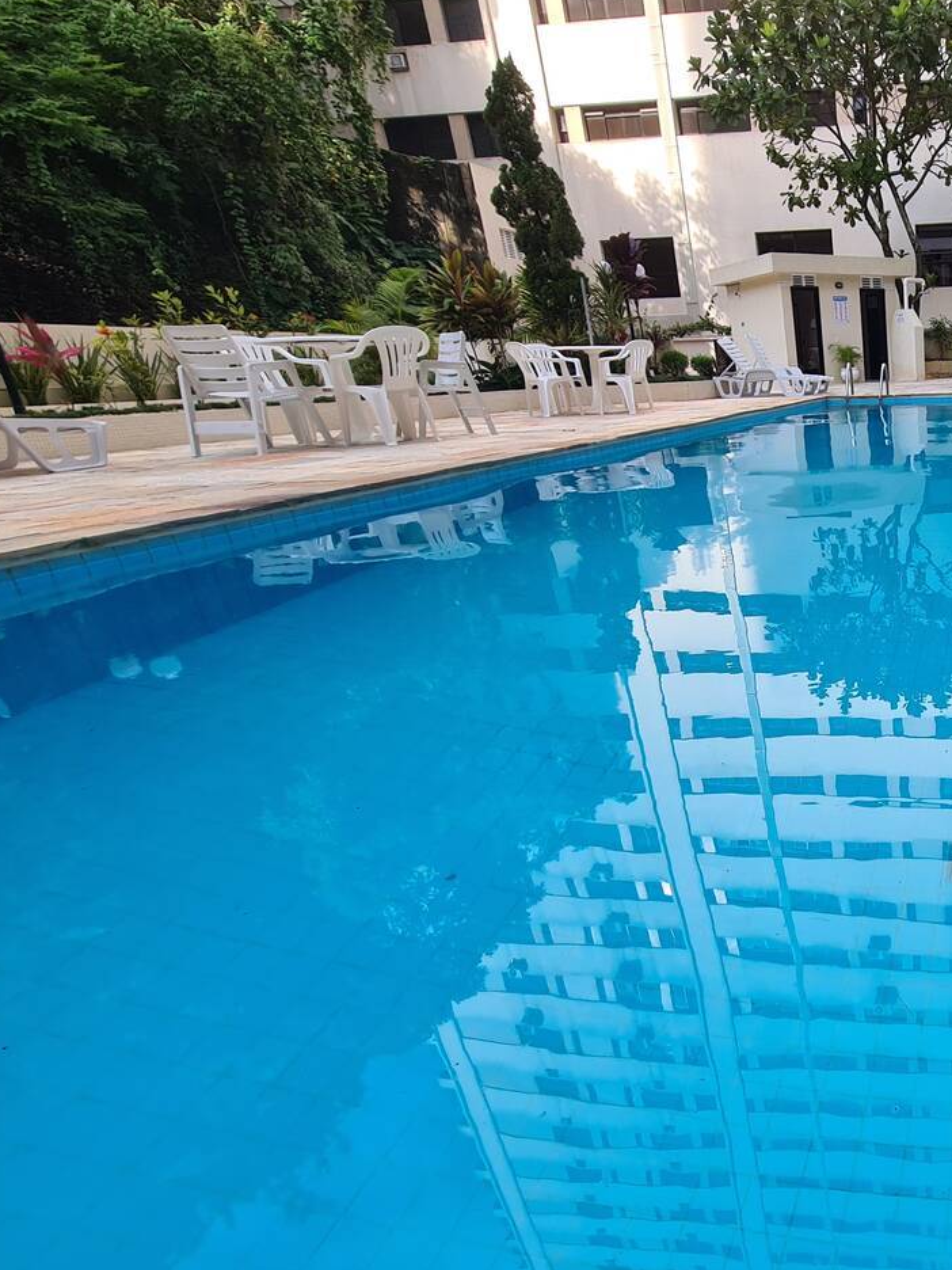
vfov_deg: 81.5
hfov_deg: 53.1
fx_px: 733
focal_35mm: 20
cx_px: 938
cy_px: 704
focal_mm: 2.2
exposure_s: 1/534
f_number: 2.2
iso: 50
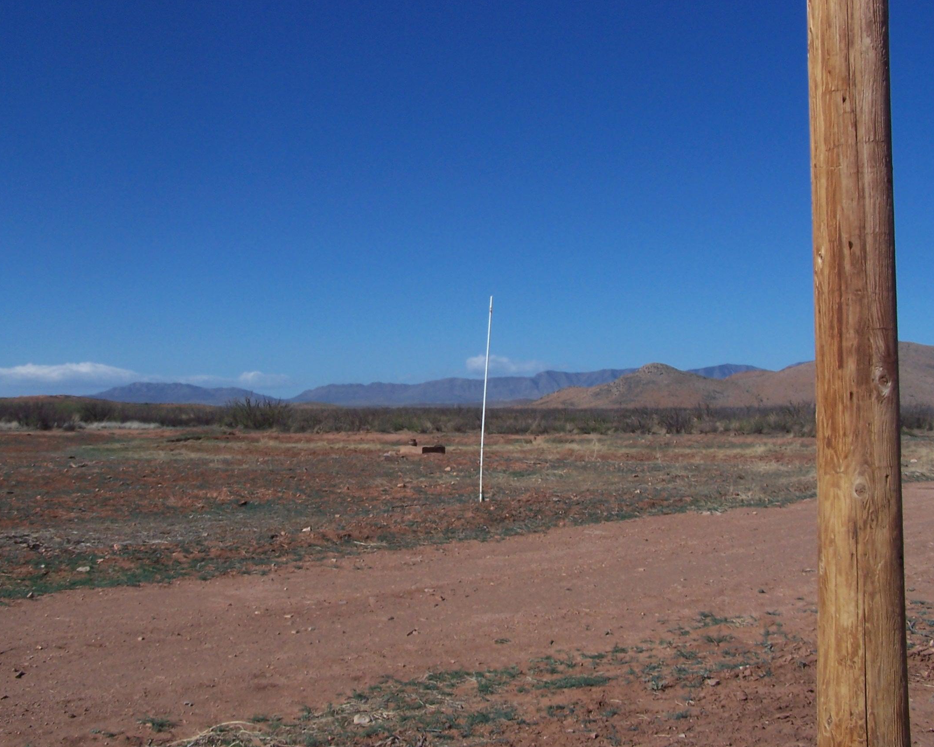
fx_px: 1106
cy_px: 375
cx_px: 446
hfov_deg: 45.8
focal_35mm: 40
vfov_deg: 37.3
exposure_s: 1/750
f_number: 5.6
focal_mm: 6.3
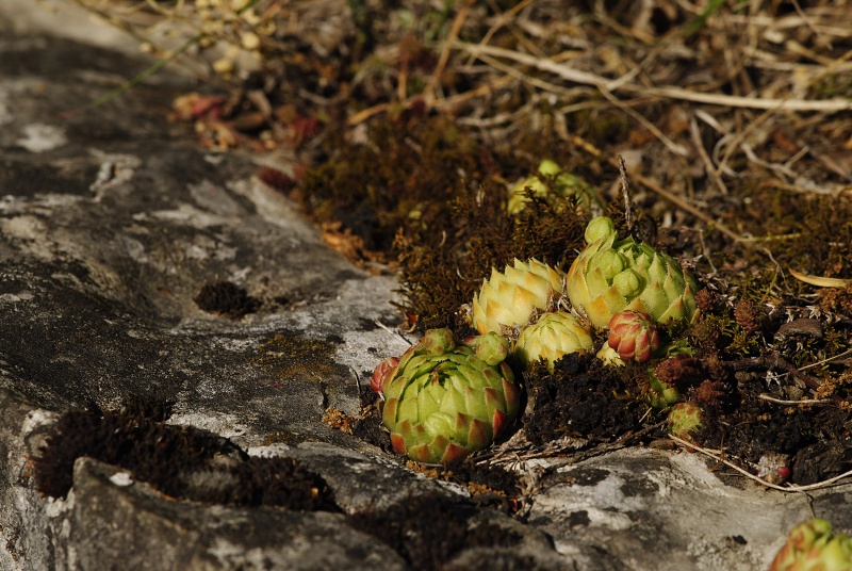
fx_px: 3022
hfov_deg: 16.0
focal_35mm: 128
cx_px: 426
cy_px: 286
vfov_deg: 10.8
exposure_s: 1/320
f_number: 10
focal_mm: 85
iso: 100
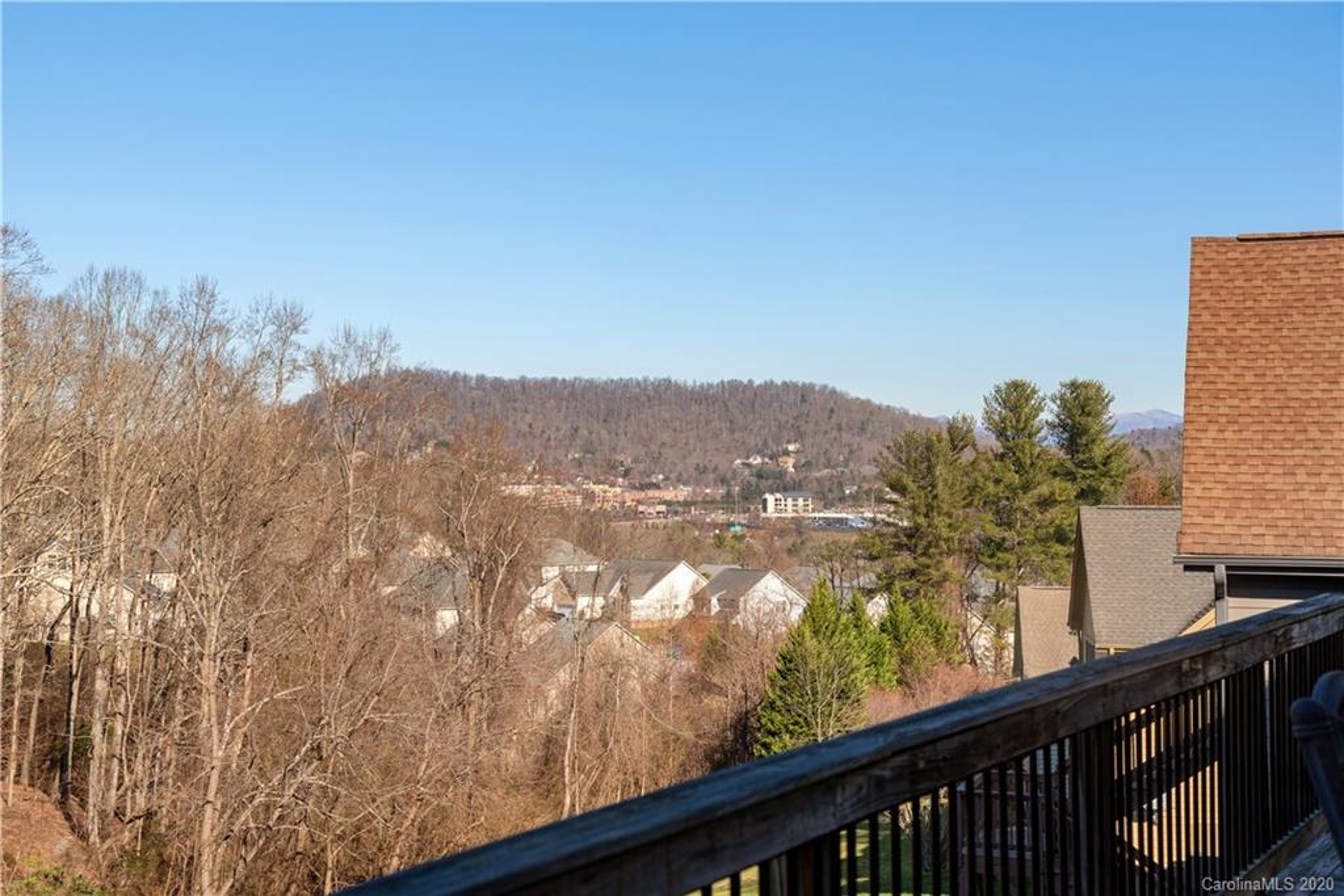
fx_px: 1941
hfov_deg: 38.2
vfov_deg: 26.0
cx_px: 672
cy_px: 448
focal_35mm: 52
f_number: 7.1
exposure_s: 1/1250
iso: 250
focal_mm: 52
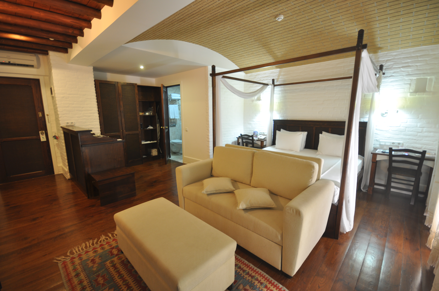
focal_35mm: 15
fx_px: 183
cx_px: 220
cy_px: 146
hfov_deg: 100.5
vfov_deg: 77.2
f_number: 4
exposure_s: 1/2
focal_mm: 10
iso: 200
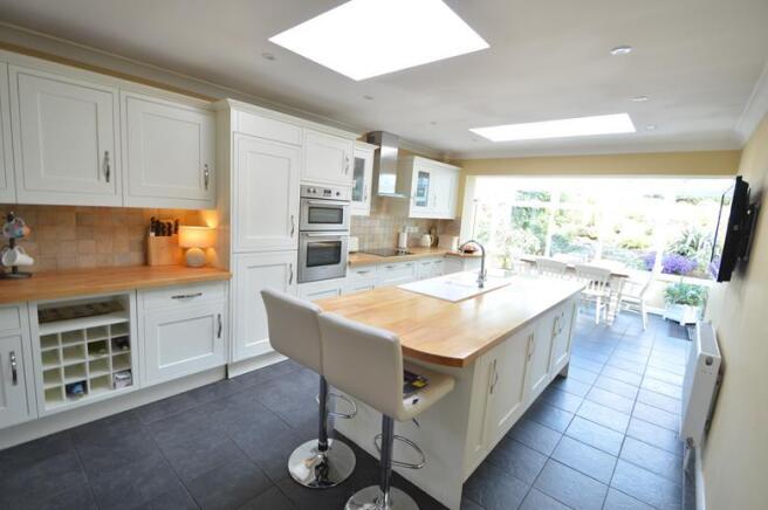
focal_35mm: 15
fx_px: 320
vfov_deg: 77.2
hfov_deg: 100.4
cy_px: 255
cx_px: 384
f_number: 3.5
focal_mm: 10
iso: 100
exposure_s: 1/20
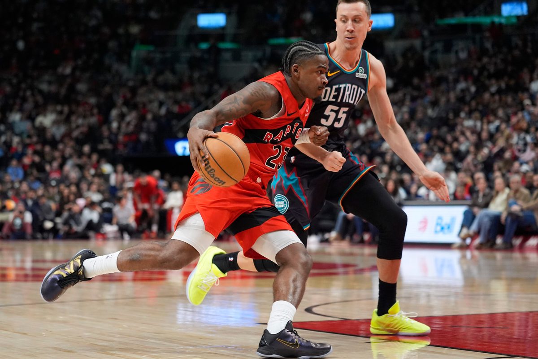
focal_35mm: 81
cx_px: 269
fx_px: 1210
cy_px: 180
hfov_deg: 25.1
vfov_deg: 16.9
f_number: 2.8
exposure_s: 1/1600
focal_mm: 81
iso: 3200
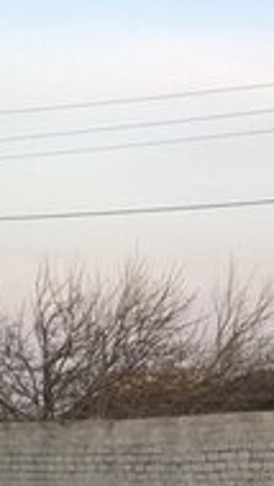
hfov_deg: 9.4
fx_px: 1420
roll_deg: +0.2
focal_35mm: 110
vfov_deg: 18.8
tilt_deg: -4.0
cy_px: 523
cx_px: 727
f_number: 2.2
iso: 25
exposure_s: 1/163
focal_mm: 4.15
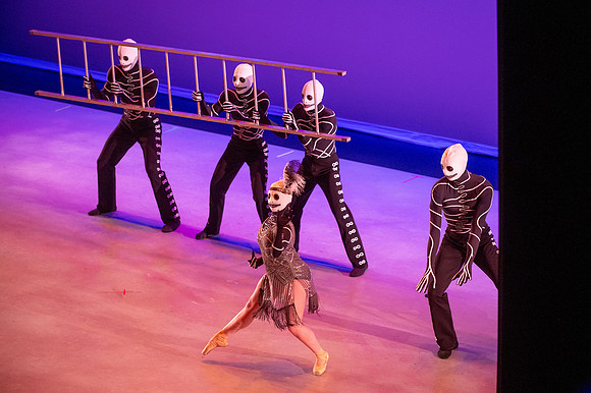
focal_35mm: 150
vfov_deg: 9.1
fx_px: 2461
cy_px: 196
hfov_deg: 13.7
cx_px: 296
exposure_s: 1/320
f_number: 2.8
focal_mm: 150
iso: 3200
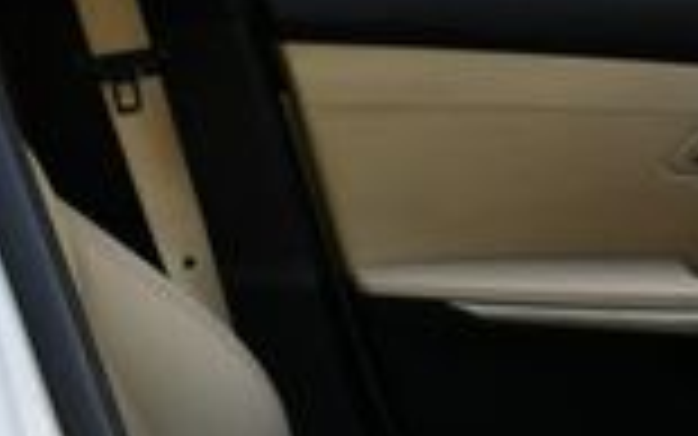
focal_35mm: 152
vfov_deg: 8.3
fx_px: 2893
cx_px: 928
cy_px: 760
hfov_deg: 13.2
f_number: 5.6
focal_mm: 18
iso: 280
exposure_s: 1/250
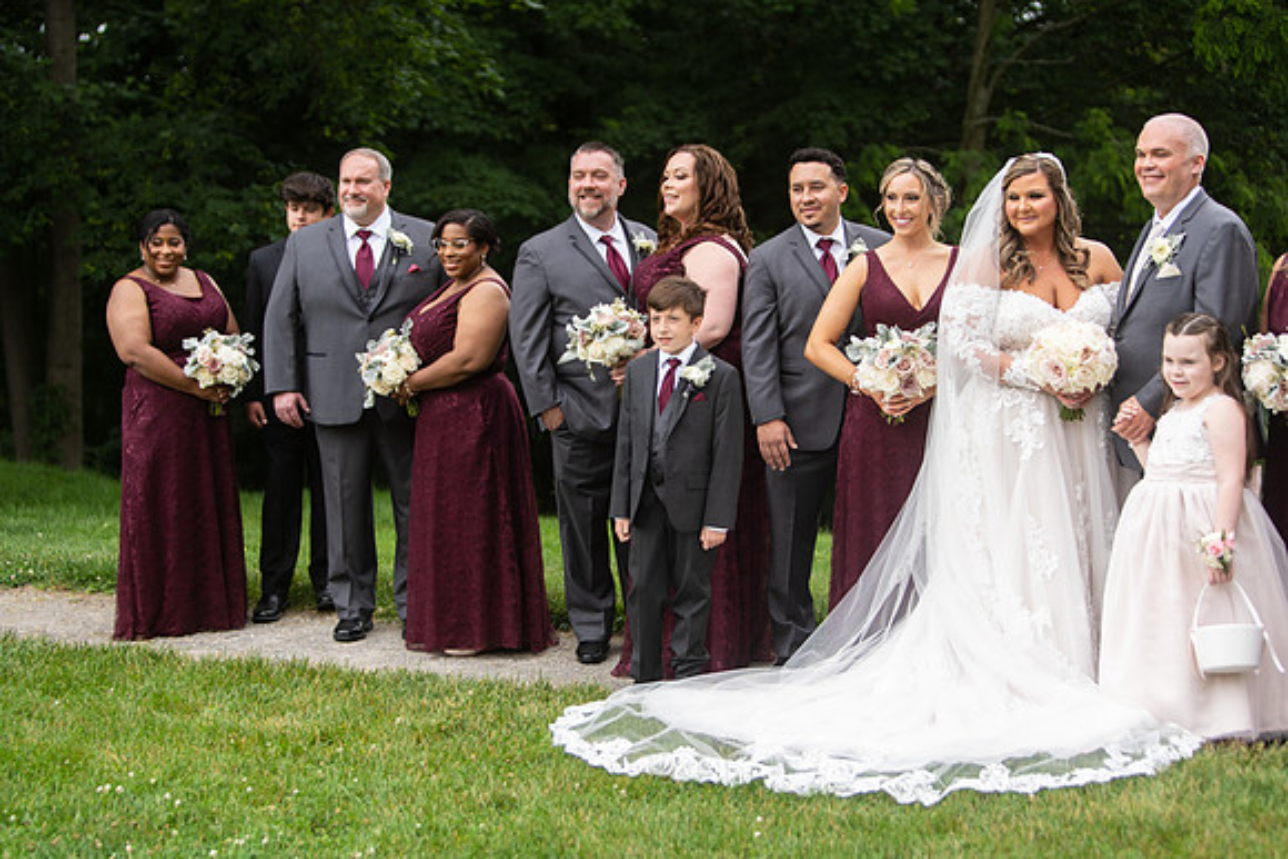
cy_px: 430
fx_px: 2505
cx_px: 644
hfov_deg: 28.8
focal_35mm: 70
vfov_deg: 19.5
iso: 200
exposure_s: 1/640
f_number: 2.8
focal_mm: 70
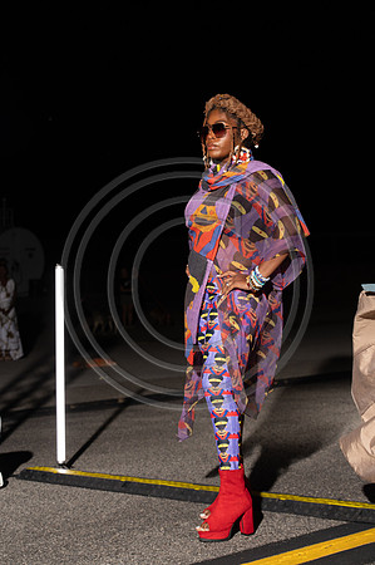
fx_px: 1253
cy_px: 282
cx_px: 188
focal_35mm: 80
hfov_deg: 17.0
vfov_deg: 25.4
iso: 1000
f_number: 6.3
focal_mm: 80
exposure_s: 1/200
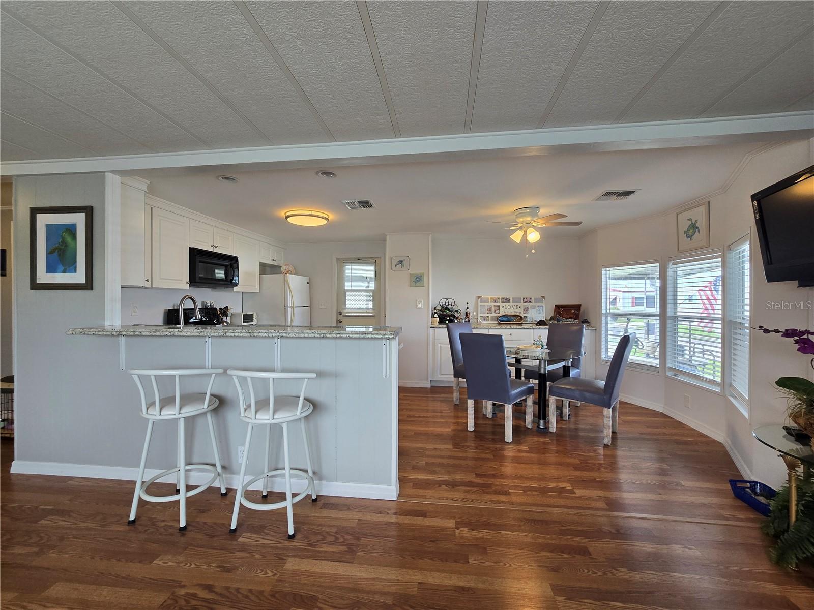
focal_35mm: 13
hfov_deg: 106.2
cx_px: 407
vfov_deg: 89.9
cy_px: 305
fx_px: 306
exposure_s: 1/60
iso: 50
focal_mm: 2.2
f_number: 2.2
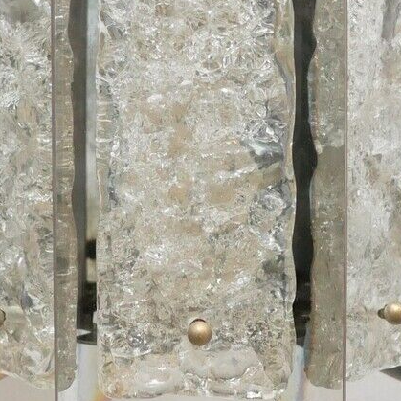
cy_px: -101
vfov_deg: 10.2
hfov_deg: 10.3
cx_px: 189
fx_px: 2215
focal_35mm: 169
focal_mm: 20
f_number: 1.7
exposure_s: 1/60
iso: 1000
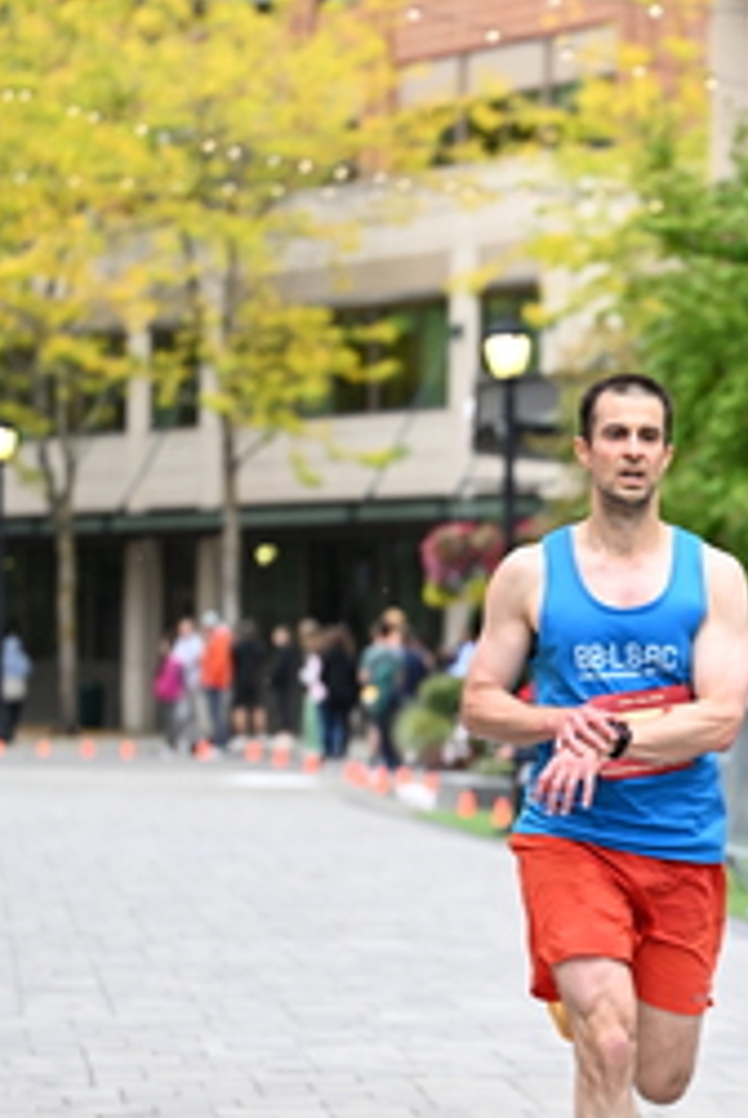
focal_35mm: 173
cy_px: 753
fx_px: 5377
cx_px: 813
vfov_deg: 11.9
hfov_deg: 7.9
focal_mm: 79
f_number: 2.8
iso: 1600
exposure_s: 1/1600
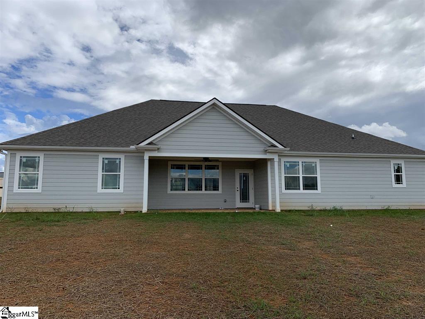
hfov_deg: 67.3
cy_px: 160
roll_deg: +0.6
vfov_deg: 53.1
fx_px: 319
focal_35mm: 26
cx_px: 212
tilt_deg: +7.4
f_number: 1.8
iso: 25
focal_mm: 4.25
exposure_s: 1/4464
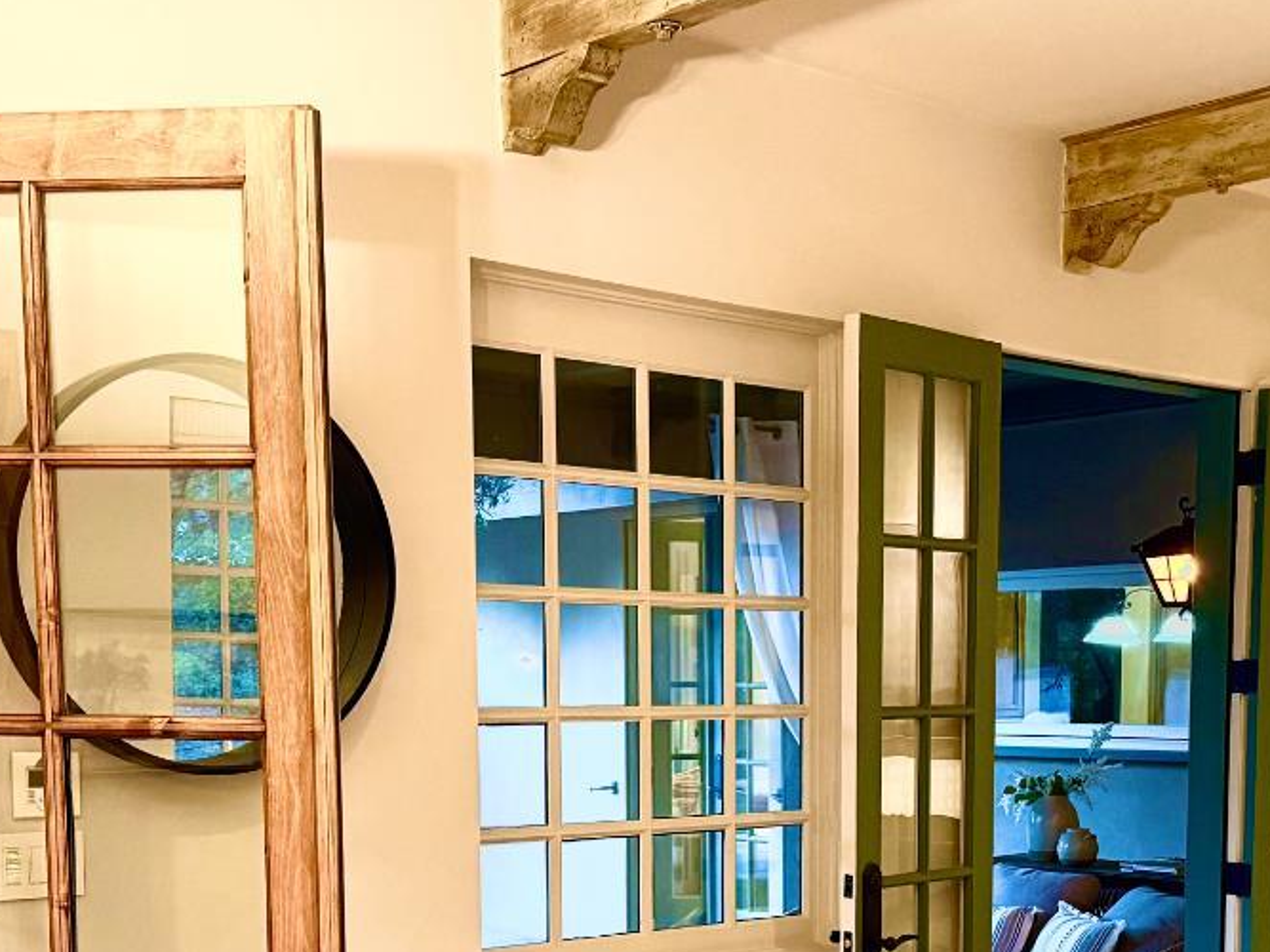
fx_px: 1981
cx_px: 790
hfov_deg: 35.4
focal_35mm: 54
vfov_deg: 26.2
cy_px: 846
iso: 400
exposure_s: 1/60
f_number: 1.78
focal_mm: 6.76
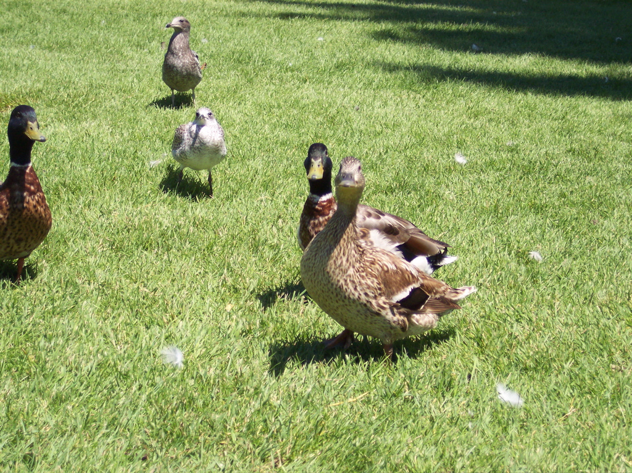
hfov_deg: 22.0
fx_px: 1623
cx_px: 316
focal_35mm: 89
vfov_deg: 16.6
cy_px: 236
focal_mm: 18.7
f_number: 4.1
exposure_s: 1/700
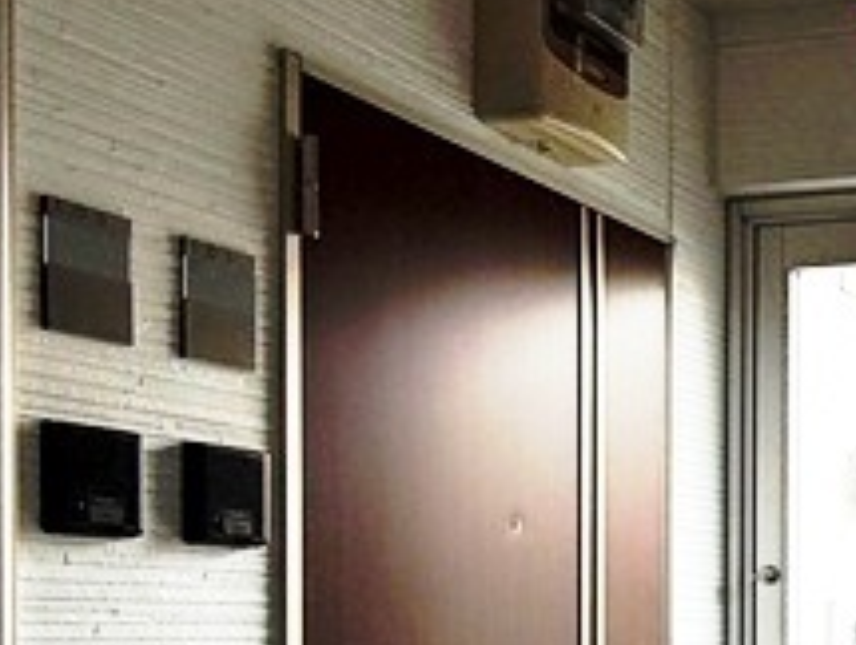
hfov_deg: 27.7
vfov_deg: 26.5
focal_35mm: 52
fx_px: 1288
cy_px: 653
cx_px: 1218
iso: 50
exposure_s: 1/247
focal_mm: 2.22
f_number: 2.2
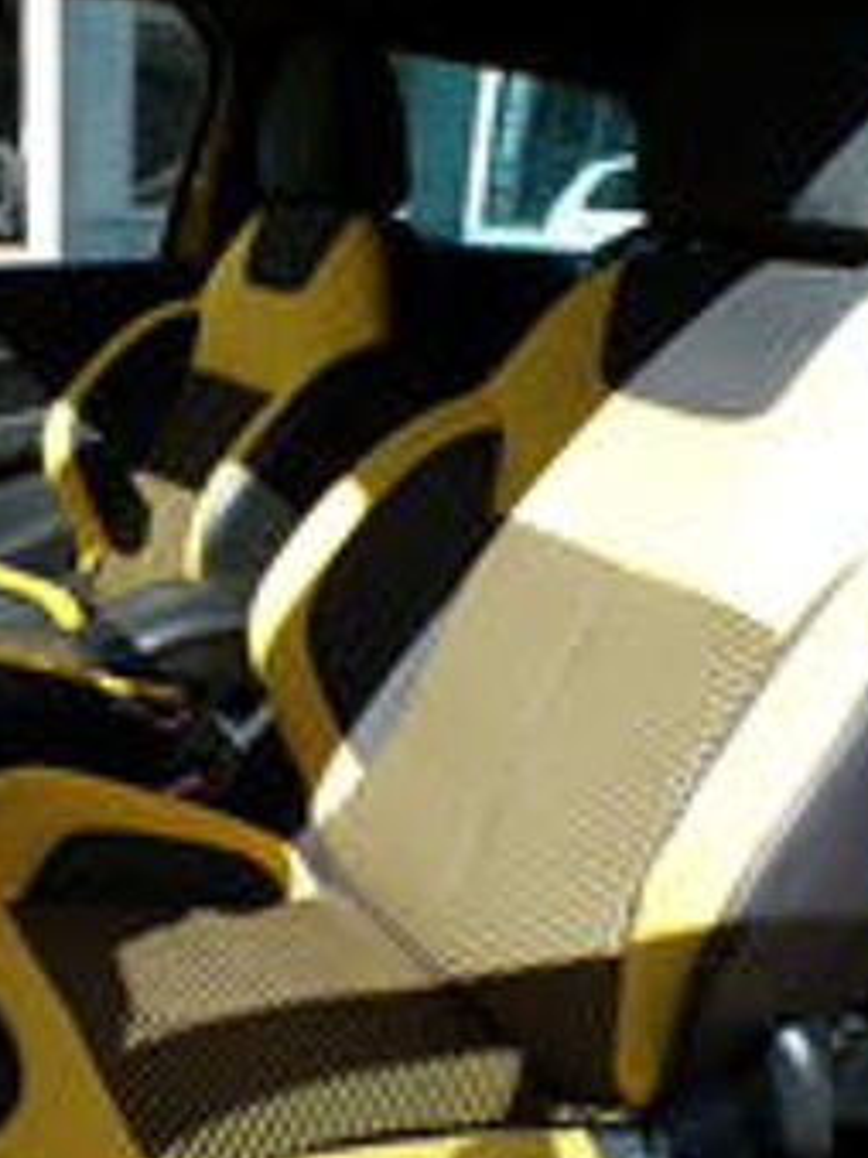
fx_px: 1137
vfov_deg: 54.0
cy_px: 605
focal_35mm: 34
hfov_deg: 40.5
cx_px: 208
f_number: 4.4
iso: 100
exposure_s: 1/250
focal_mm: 4.3
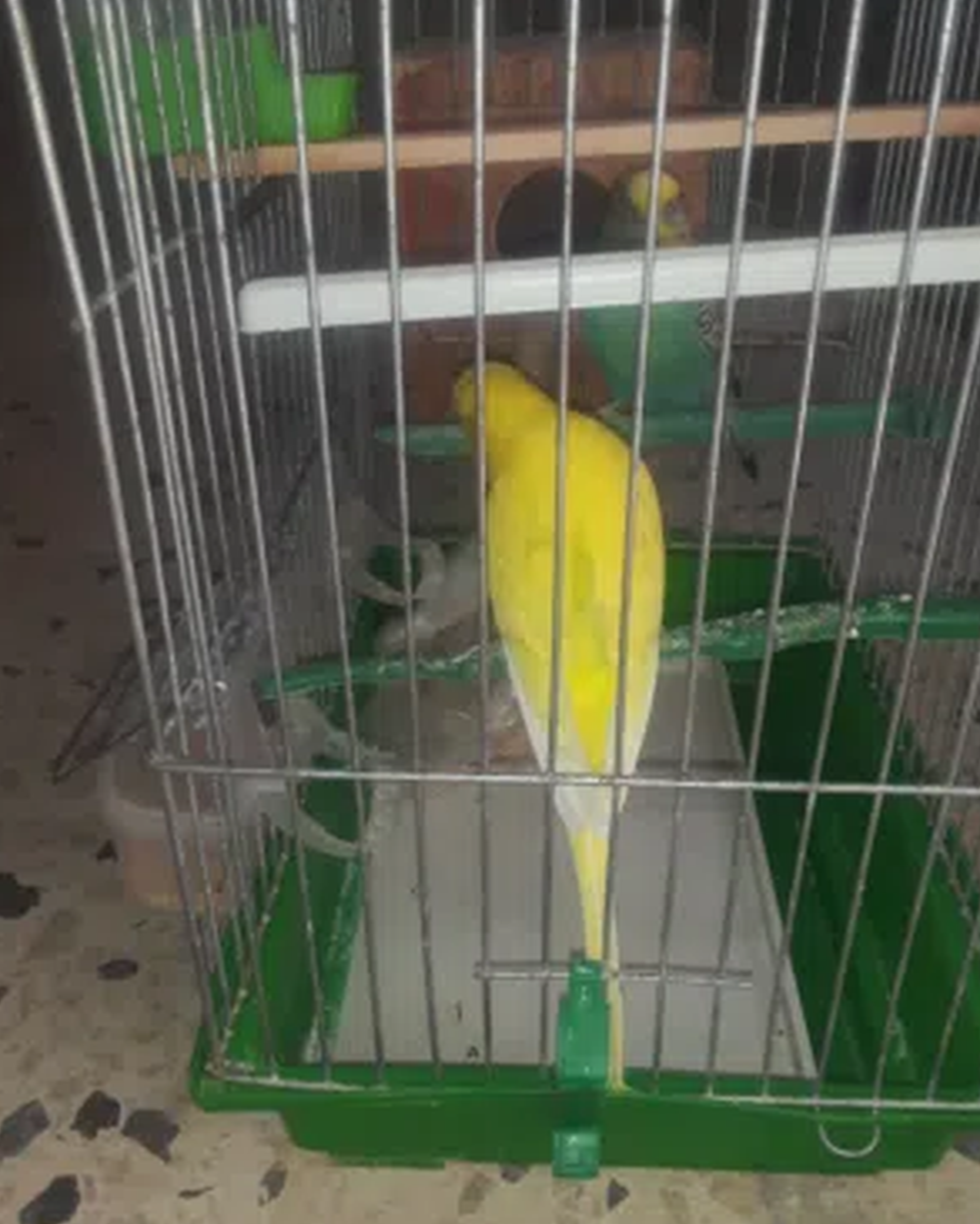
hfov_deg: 45.8
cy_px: 652
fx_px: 1160
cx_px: 492
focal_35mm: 32
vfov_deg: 55.6
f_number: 1.9
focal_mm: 2.2
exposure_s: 1/100
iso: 64
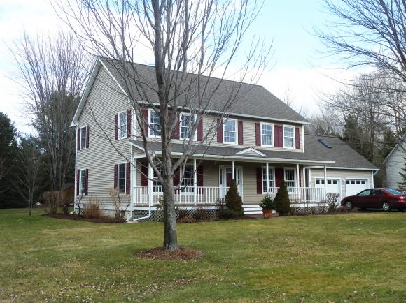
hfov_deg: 50.2
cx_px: 203
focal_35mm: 37
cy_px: 152
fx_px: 434
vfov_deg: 38.6
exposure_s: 1/200
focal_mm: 6.1
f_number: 4
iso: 80
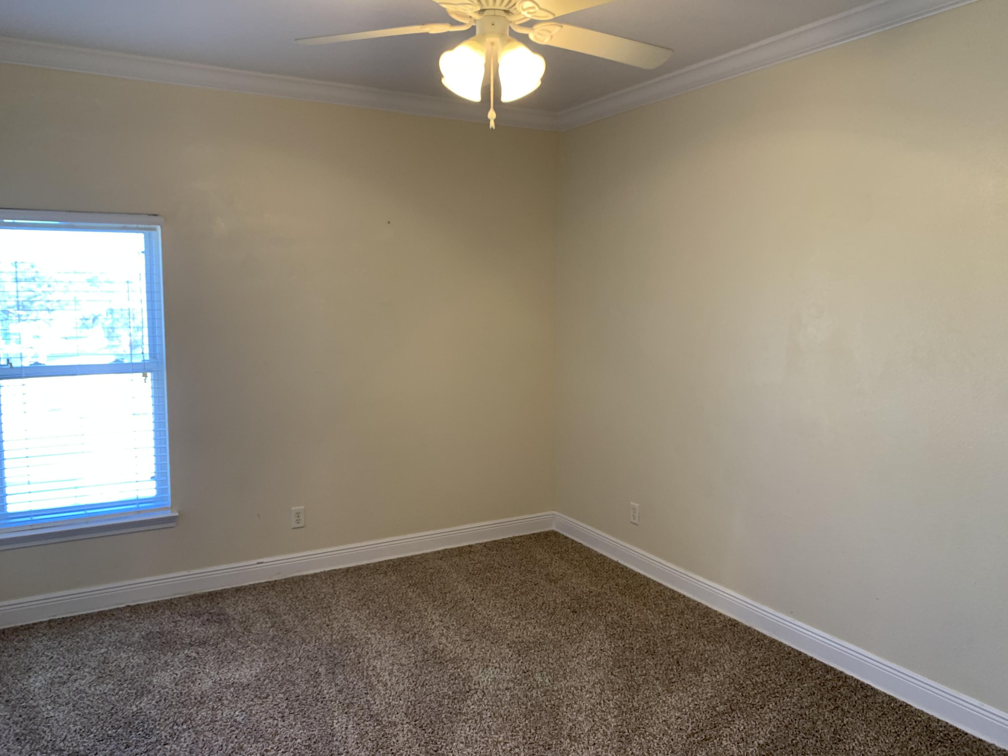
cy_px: 378
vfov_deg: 53.1
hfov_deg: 67.3
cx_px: 504
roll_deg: -0.2
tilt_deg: -6.0
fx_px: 757
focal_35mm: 26
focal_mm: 4.25
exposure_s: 1/60
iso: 100
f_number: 1.8
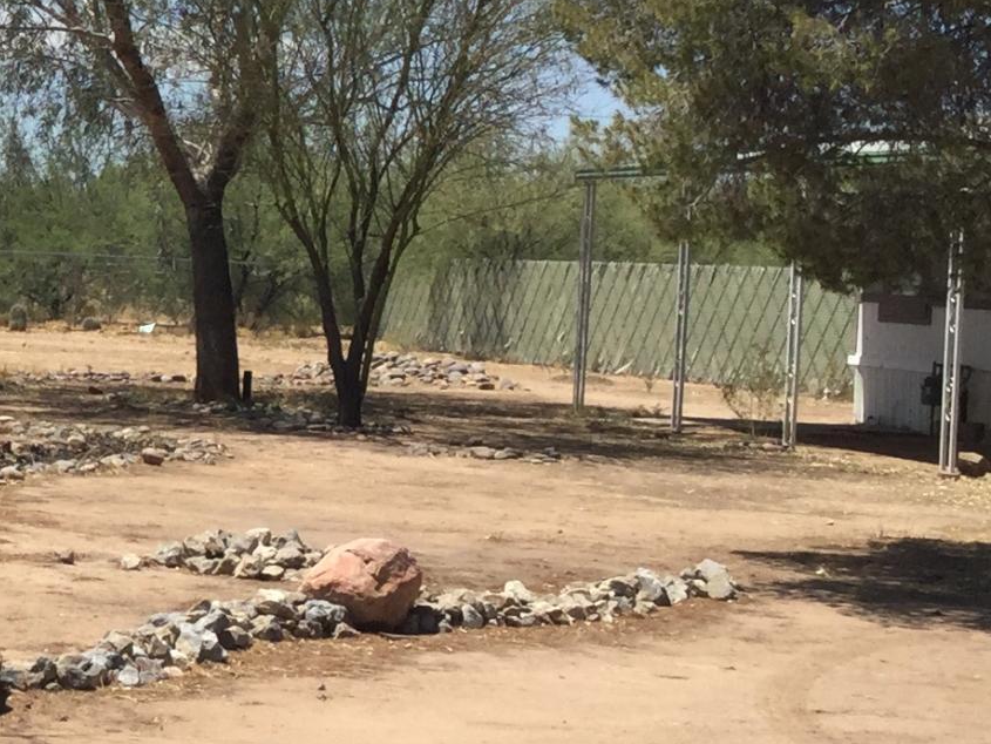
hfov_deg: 16.9
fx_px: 3150
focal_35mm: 110
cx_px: -289
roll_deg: -2.4
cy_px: 338
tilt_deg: -0.5
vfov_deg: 13.5
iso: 25
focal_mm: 3.3
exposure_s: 1/1597
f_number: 2.4
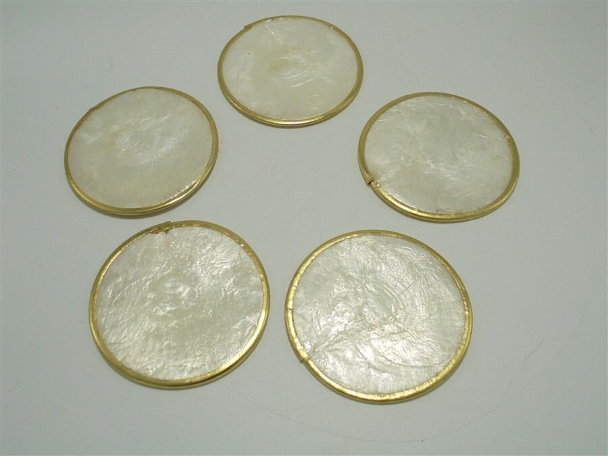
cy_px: 228
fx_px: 597
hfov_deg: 54.0
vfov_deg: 41.8
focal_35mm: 34
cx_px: 304
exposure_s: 1/160
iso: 100
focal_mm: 6.1
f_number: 4
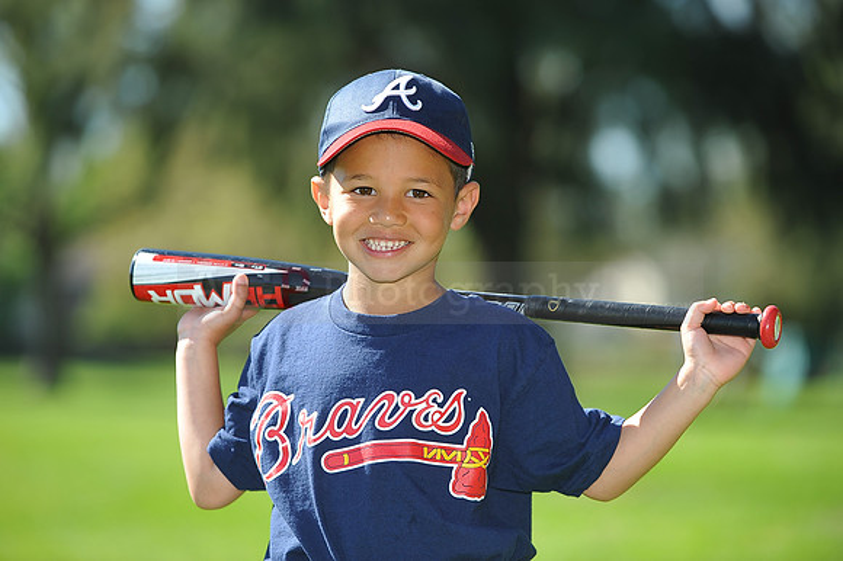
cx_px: 422
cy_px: 280
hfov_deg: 12.5
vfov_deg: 8.3
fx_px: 3861
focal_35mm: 165
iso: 200
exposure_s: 1/640
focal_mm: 165
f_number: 4.5
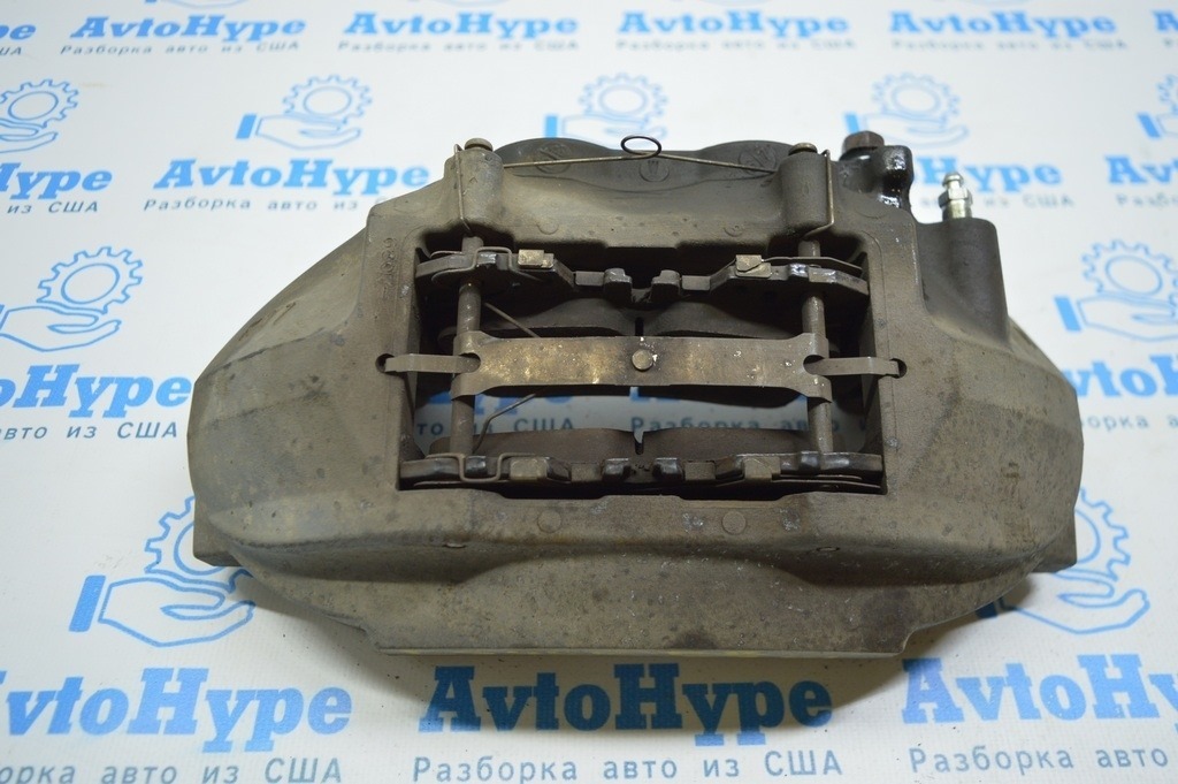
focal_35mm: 30
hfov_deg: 62.0
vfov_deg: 43.5
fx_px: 981
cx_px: 589
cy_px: 392
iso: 400
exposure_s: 1/50
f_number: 3.5
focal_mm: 20
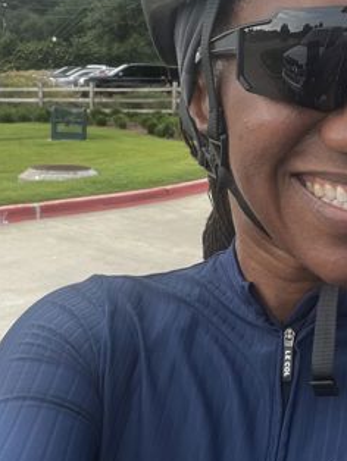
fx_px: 747
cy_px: 149
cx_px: 297
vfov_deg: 34.0
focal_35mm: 56
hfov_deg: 25.5
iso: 40
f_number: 2.2
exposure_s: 1/172
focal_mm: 2.71
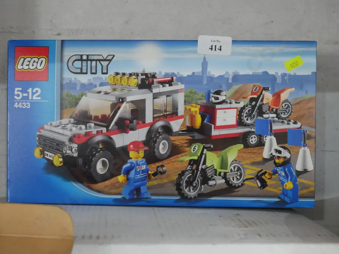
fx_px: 529
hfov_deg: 35.5
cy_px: 127
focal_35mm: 54
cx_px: 170
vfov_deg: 27.1
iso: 3200
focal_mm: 27
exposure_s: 1/60
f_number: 5.3
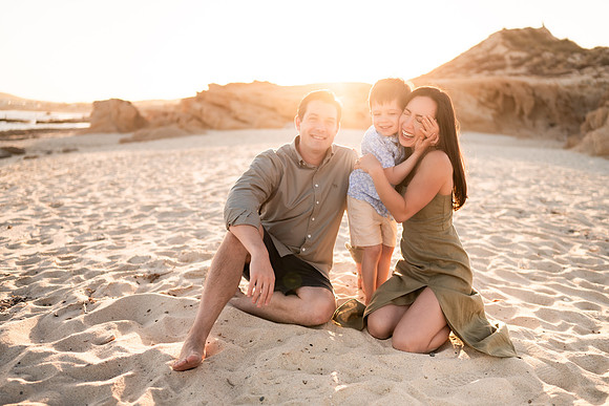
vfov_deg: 37.9
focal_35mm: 35
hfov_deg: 54.4
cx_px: 304
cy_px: 203
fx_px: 592
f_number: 1.8
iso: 100
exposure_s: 1/2500
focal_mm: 35
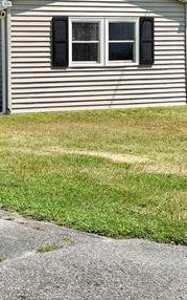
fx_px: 741
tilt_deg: -2.7
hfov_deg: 14.2
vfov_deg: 22.6
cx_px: 10
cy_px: 76
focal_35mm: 91
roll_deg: +1.2
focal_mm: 6.76
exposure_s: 1/4167
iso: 80
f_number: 1.78
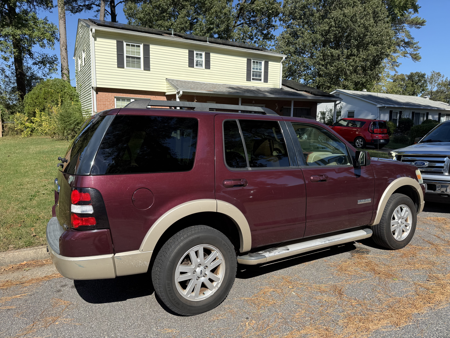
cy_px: 169
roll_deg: -0.8
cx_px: 225
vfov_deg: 56.8
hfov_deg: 71.6
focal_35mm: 24
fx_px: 312
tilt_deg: -8.1
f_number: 1.78
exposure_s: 1/3584
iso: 100
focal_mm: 6.76
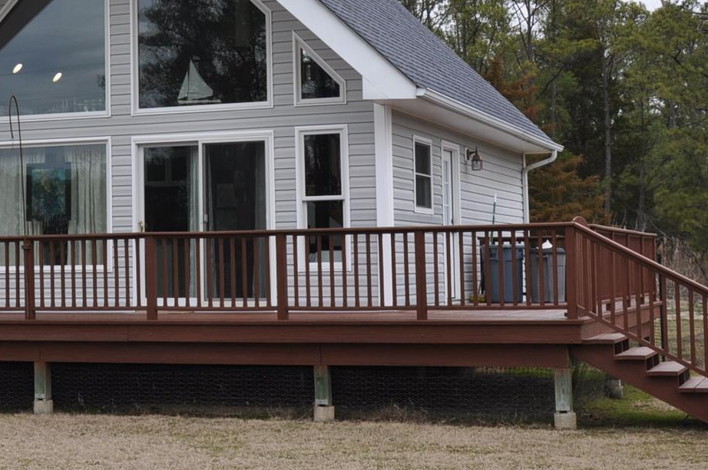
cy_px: 104
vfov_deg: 16.9
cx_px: 163
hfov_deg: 25.1
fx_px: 1571
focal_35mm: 80
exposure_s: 1/200
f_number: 9
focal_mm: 24
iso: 200
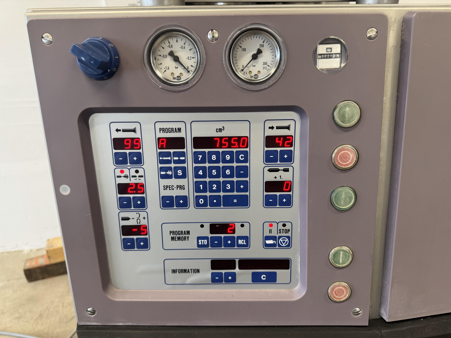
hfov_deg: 71.6
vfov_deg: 56.8
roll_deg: +0.0
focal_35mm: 24
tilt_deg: -26.1
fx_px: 313
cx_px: 226
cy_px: 169
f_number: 1.78
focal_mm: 6.76
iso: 125
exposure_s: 1/50
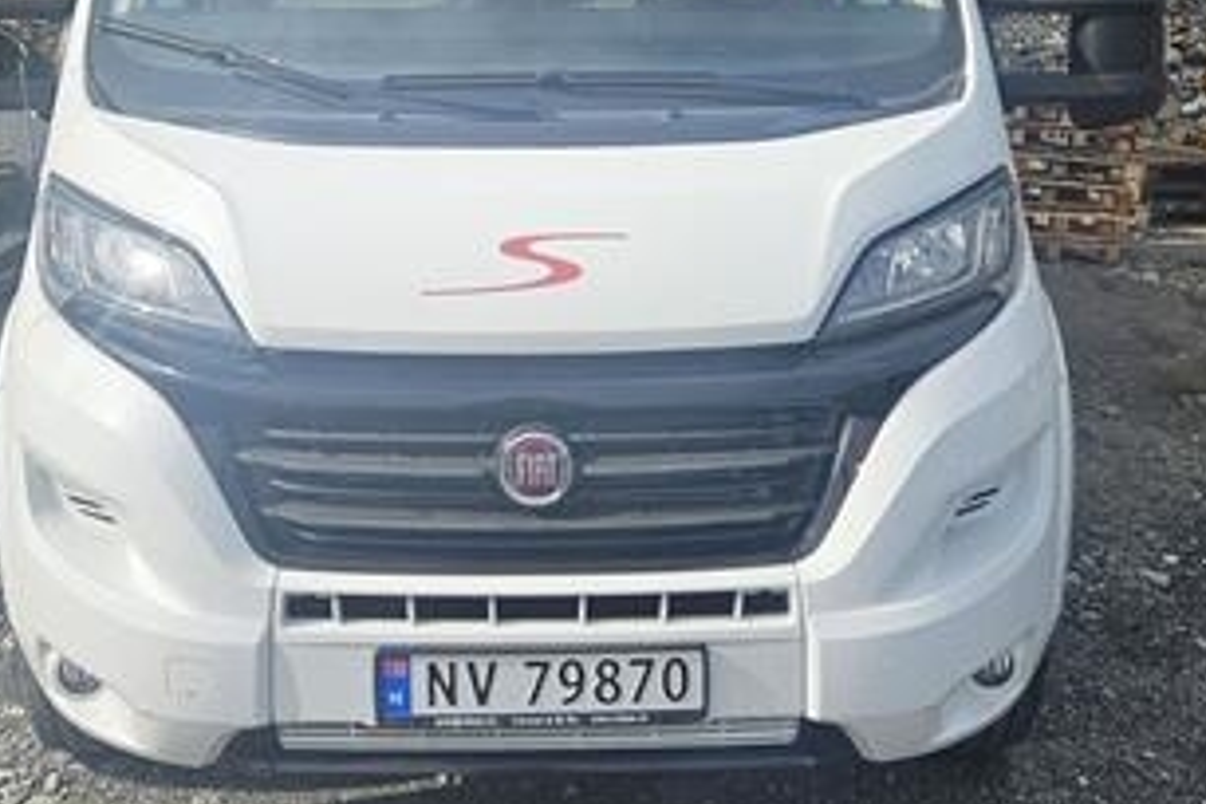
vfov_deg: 26.6
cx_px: 536
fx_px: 1675
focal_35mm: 50
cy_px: 201
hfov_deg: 39.5
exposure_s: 1/1614
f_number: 1.8
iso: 25
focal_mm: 5.4
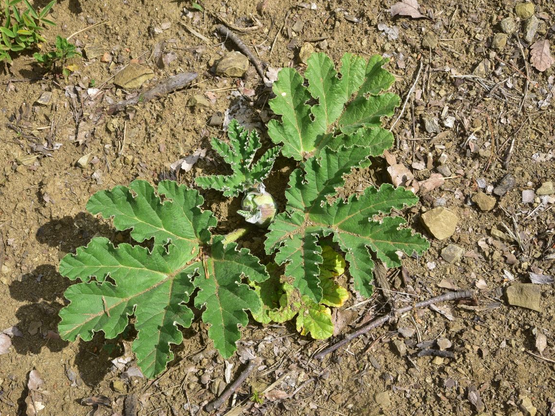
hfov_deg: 32.2
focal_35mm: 60
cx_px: 250
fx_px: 962
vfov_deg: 24.4
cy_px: 208
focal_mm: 55
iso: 250
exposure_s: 1/125
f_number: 18
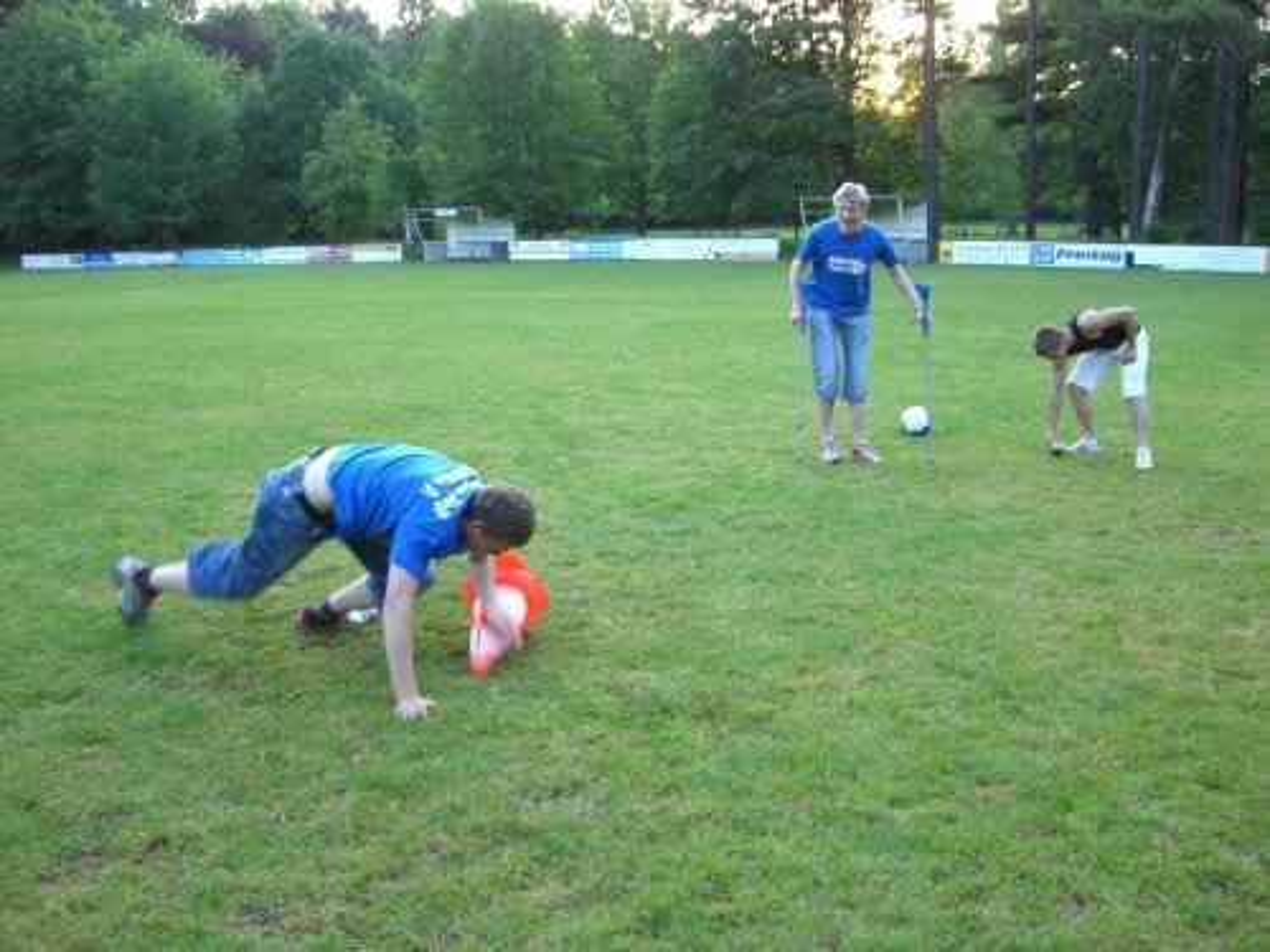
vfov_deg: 37.7
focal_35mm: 38
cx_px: 635
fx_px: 1394
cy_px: 476
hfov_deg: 49.0
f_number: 2.7
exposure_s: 1/60
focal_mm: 6.2
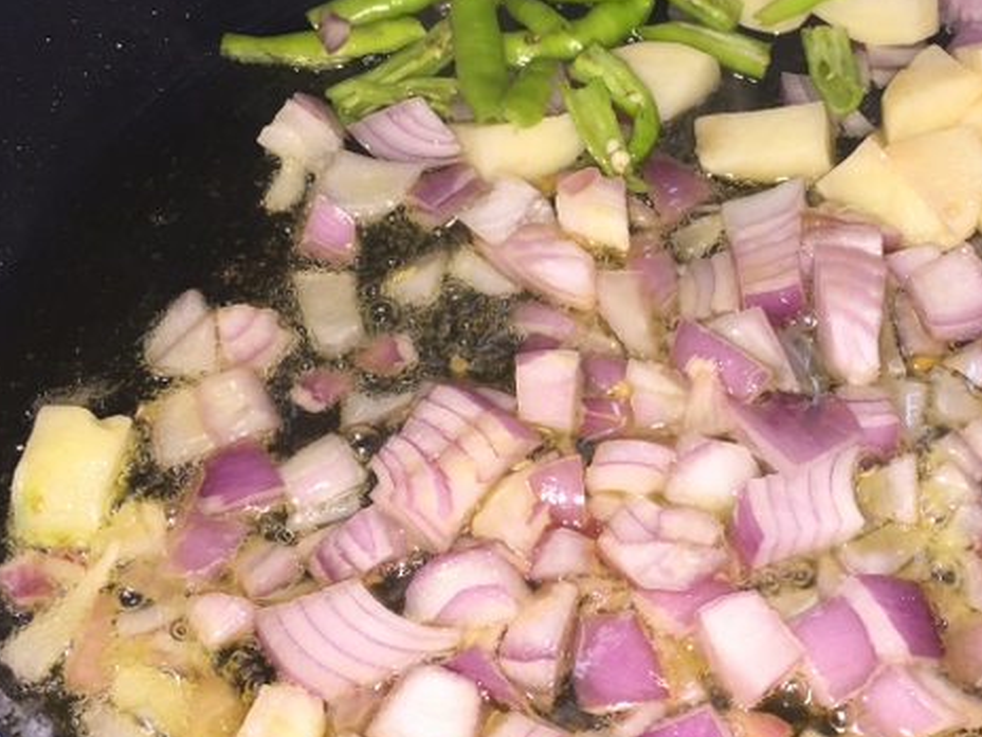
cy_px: 385
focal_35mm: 50
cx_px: 610
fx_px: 1418
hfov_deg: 38.0
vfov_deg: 29.1
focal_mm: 4.15
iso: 32
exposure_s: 1/50
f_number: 2.2
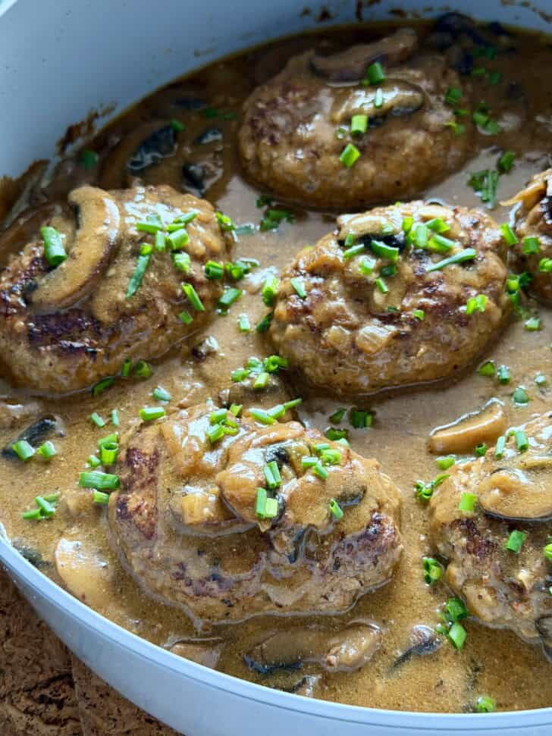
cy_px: 368
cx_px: 276
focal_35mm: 48
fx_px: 1021
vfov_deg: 39.7
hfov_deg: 30.3
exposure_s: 1/60
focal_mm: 6.8
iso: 160
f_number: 1.8
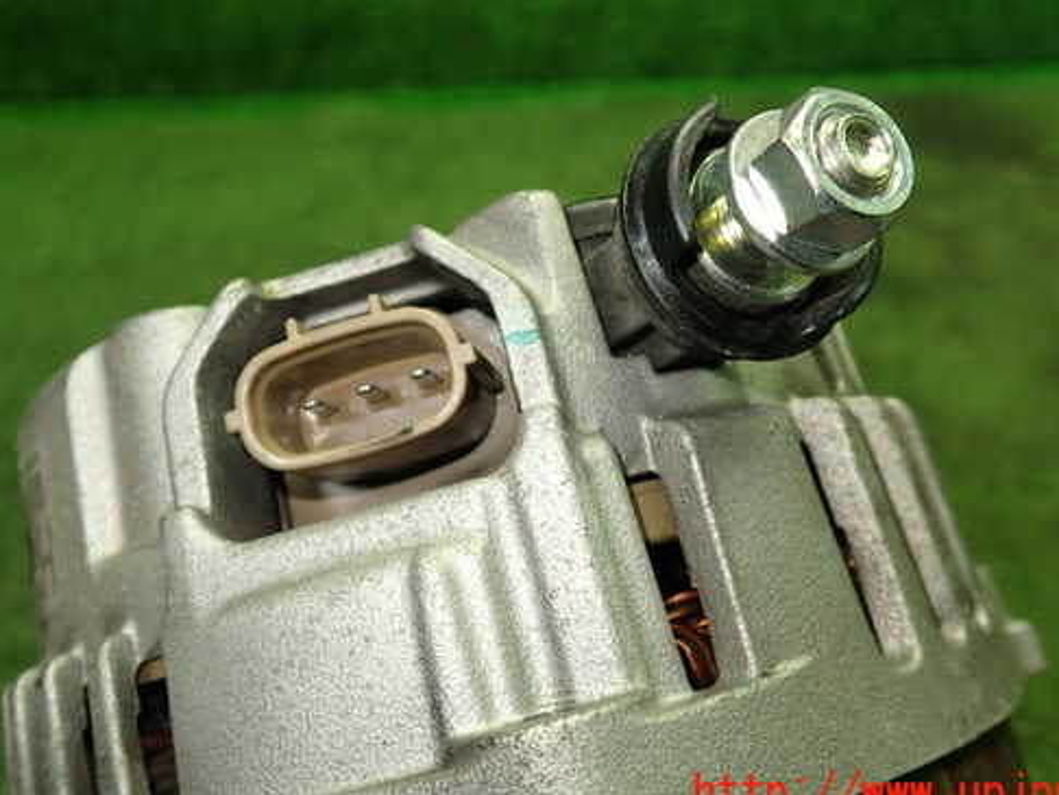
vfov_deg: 38.6
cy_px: 331
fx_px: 1132
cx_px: 532
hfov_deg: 50.1
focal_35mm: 37
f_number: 2.3
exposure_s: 1/60
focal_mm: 5.4
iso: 200
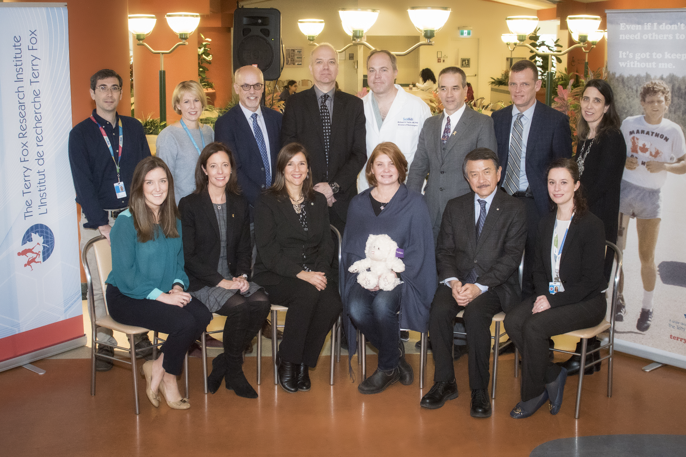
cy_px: 228
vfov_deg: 36.9
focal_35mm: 36
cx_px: 343
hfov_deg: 53.1
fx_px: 686
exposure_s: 1/60
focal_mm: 24
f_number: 5
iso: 3200
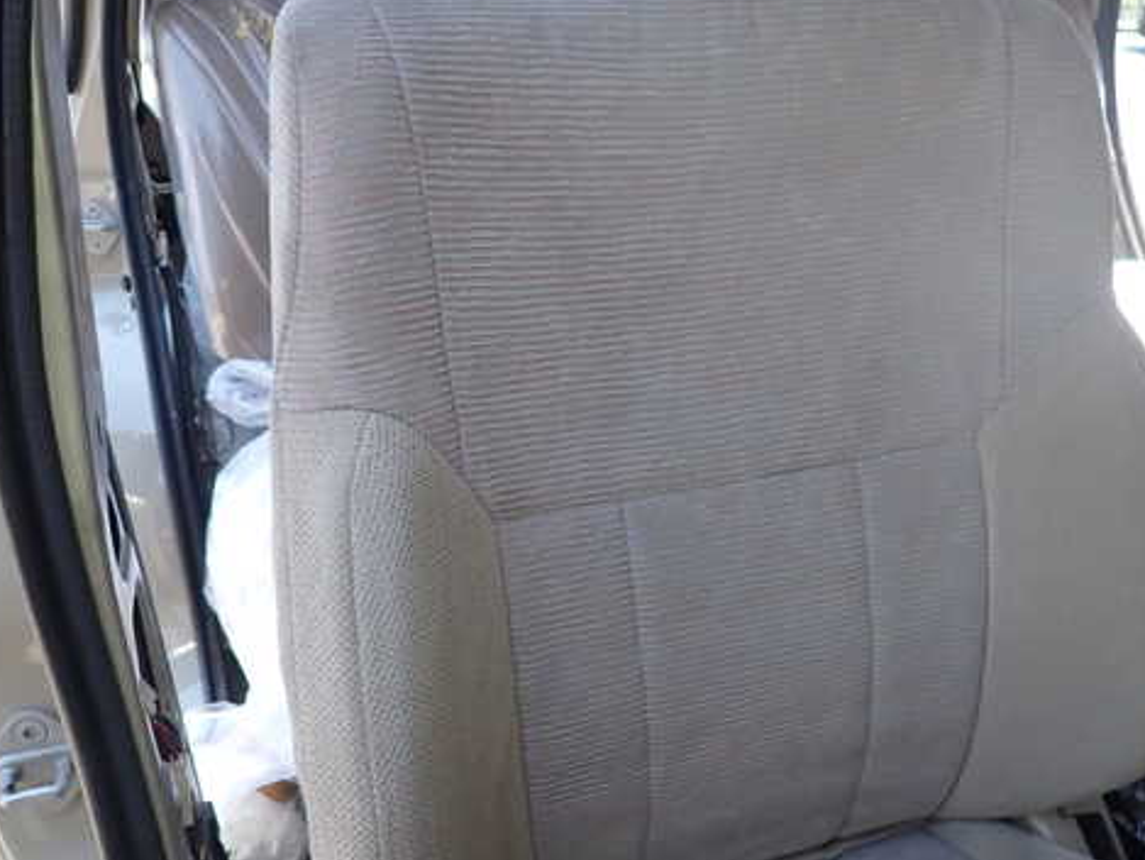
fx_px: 1059
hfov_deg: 56.7
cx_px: 618
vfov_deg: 44.1
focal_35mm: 32
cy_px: 472
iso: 100
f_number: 2
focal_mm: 4.5
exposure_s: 1/250
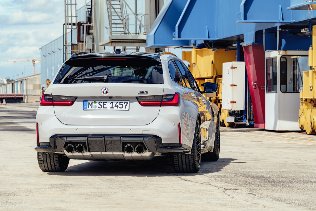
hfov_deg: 15.2
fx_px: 1185
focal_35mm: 135
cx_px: 158
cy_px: 106
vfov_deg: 10.2
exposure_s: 1/160
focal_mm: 135
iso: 100
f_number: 10
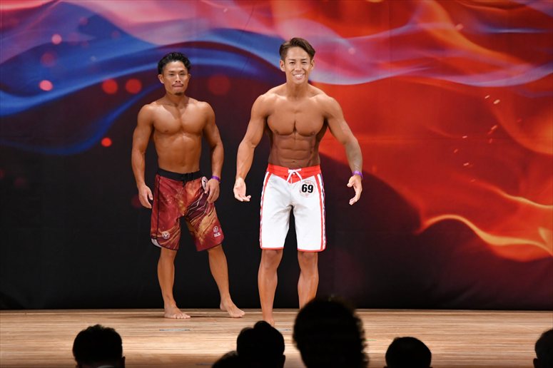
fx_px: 3685
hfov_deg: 8.6
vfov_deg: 5.7
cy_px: 184
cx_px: 276
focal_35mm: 240
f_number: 5.6
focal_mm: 160
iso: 3200
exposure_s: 1/400
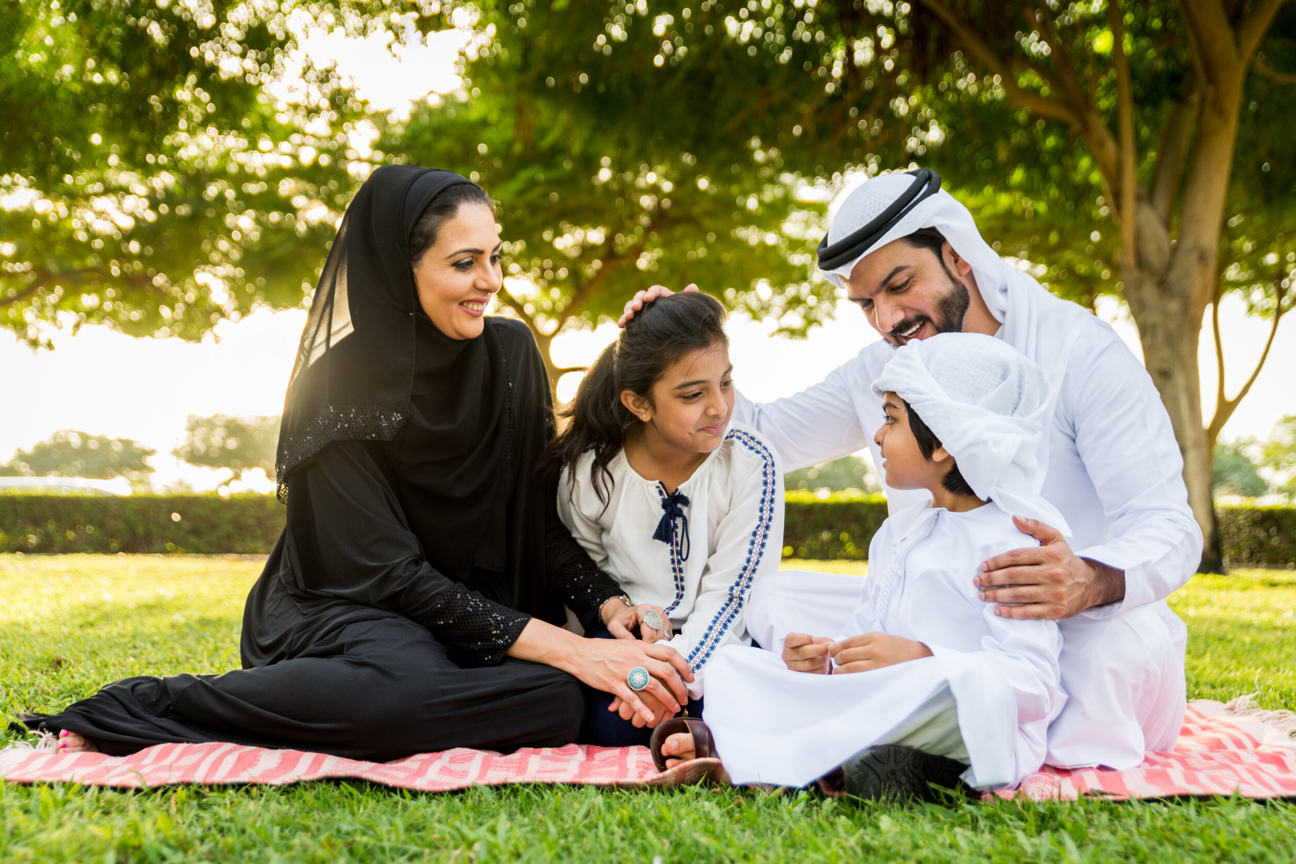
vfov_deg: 32.6
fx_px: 1476
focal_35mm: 41
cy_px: 439
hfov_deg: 47.4
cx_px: 646
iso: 200
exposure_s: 1/320
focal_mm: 40
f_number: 2.8
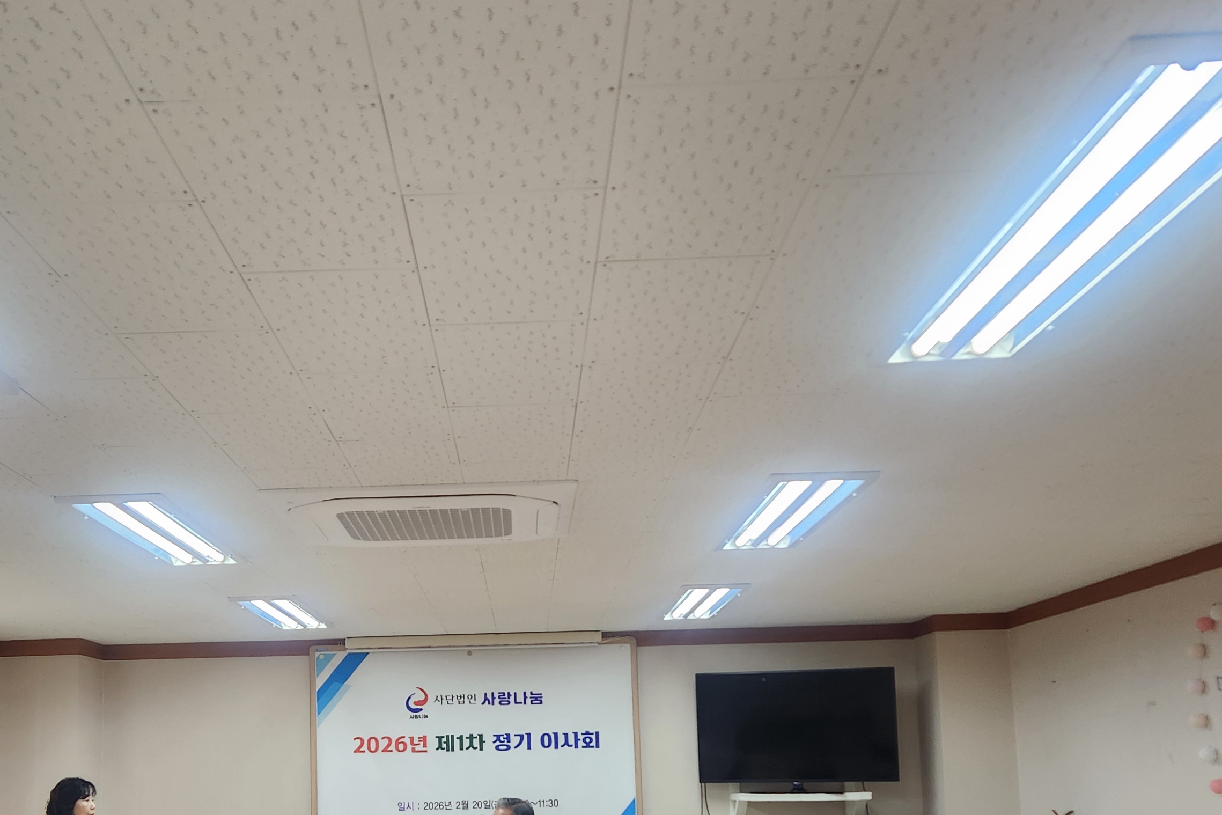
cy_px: 632
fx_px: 1426
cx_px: 474
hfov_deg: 46.1
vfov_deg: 31.2
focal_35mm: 42
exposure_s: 1/120
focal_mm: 5.4
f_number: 1.8
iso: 160
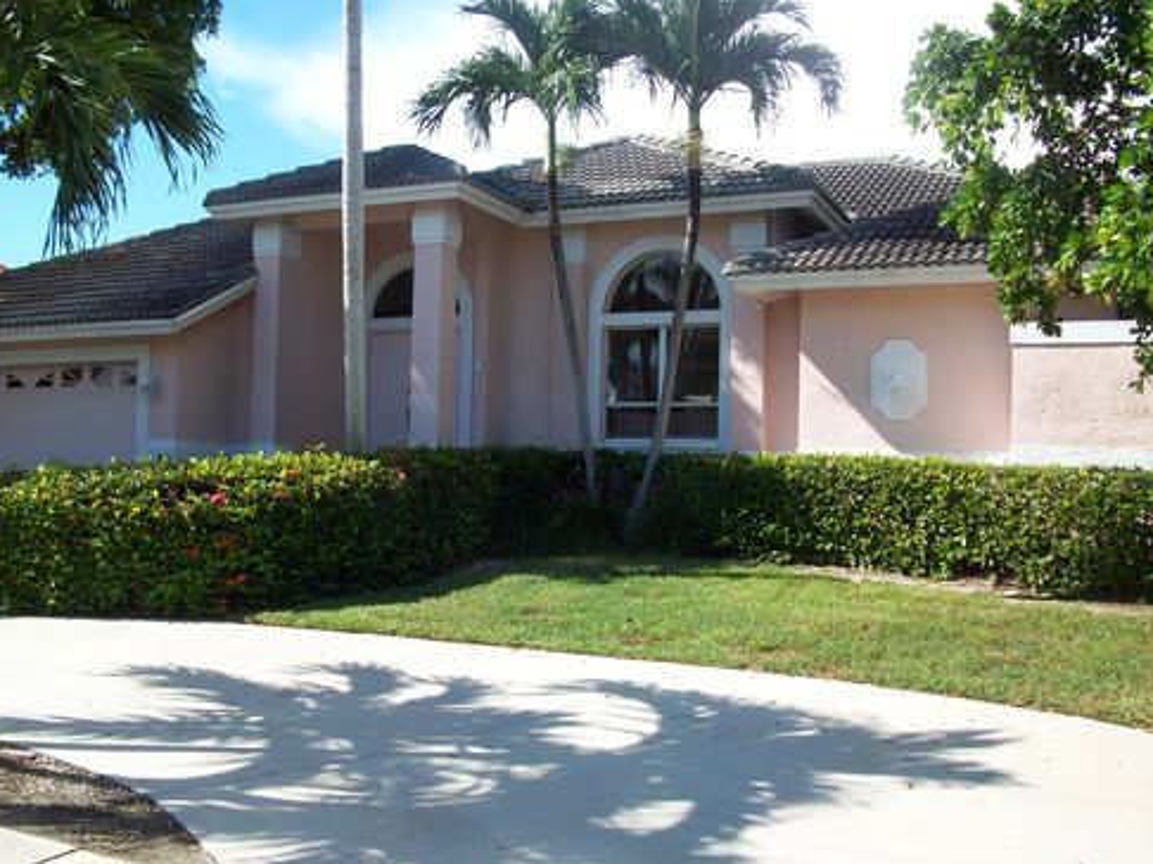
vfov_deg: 40.7
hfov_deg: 52.6
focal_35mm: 35
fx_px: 1165
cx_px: 572
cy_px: 421
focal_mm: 5.7
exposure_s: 1/251
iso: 80
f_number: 5.5
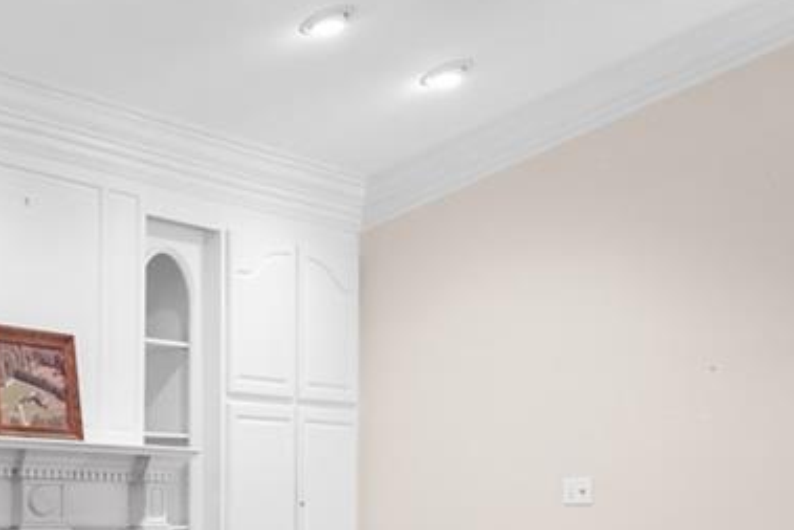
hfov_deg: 22.0
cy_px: 495
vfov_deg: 16.6
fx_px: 1787
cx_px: -293
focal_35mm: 81
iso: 400
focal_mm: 15
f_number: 8
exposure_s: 1/10
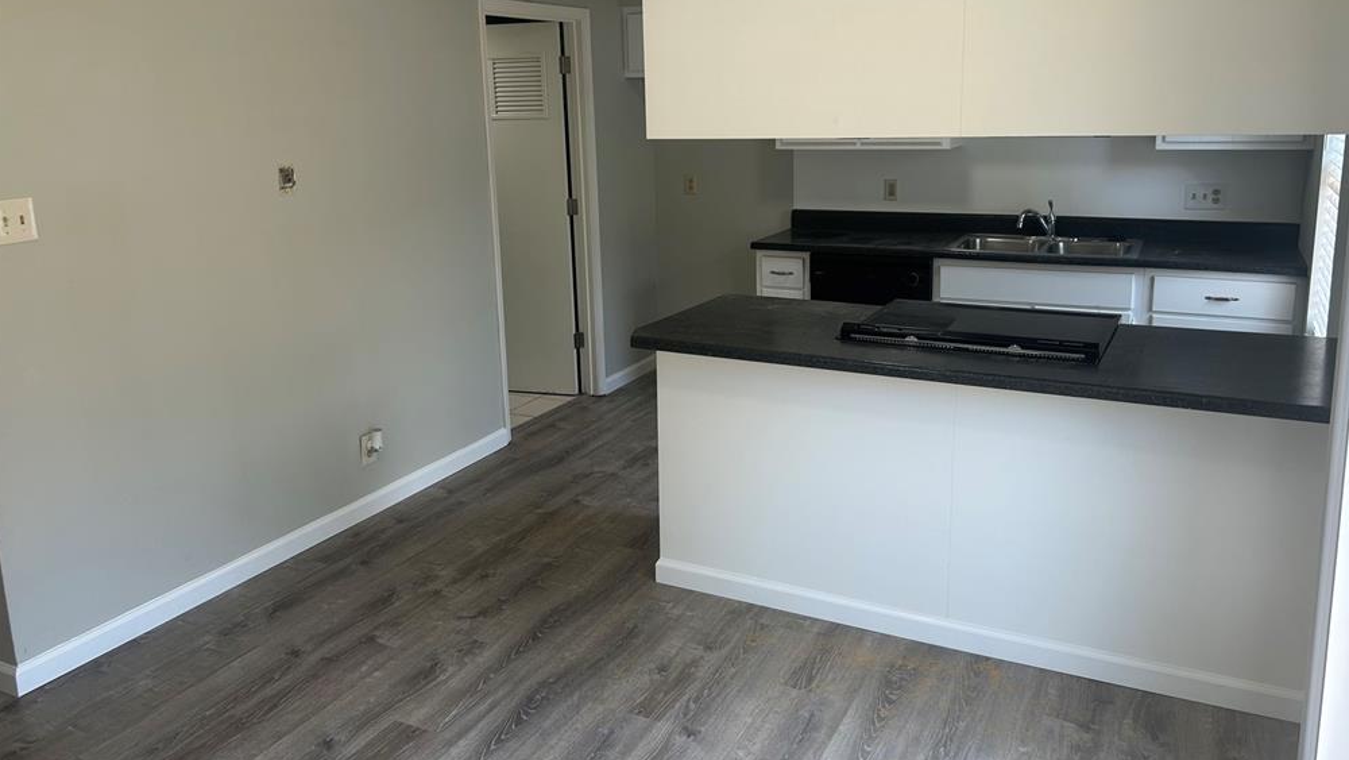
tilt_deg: -11.7
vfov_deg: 40.0
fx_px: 1038
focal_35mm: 29
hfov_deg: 66.1
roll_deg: +1.1
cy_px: 289
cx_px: 681
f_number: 1.5
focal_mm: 5.7
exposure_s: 1/120
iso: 40
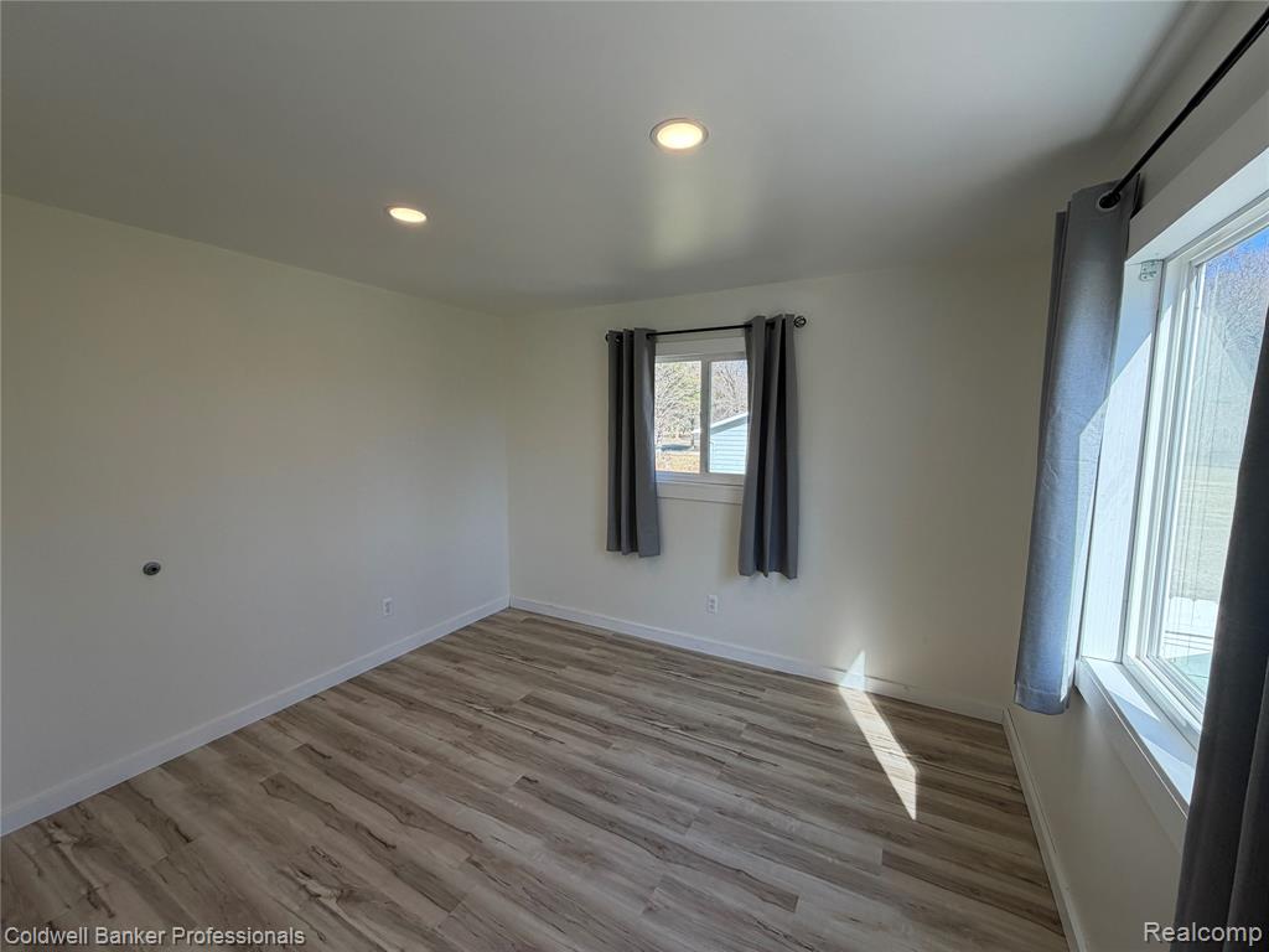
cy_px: 476
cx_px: 634
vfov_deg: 85.7
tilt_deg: -6.8
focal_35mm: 14
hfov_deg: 102.1
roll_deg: +0.2
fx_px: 513
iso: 64
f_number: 2.2
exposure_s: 1/166
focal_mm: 2.22
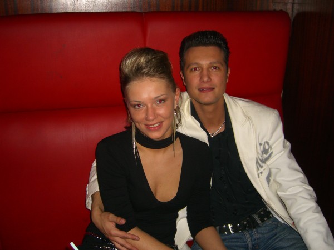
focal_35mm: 38
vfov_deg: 37.7
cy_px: 125
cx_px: 167
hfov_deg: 49.0
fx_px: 367
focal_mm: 7.9
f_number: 2.8
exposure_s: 1/60
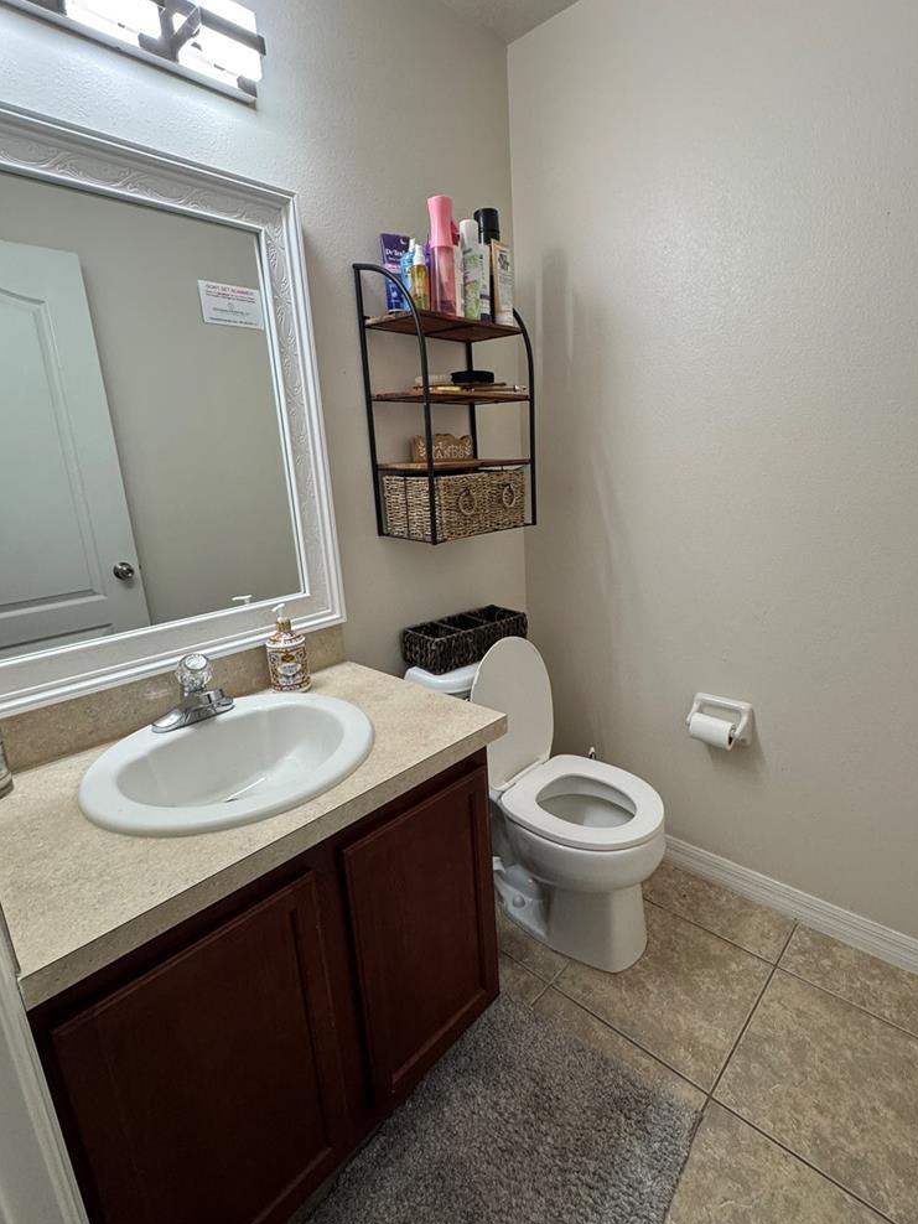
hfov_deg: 74.6
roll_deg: +2.8
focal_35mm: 17
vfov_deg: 91.0
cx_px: 497
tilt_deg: -14.8
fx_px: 601
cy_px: 603
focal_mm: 2.22
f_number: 2.2
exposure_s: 1/119
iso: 250
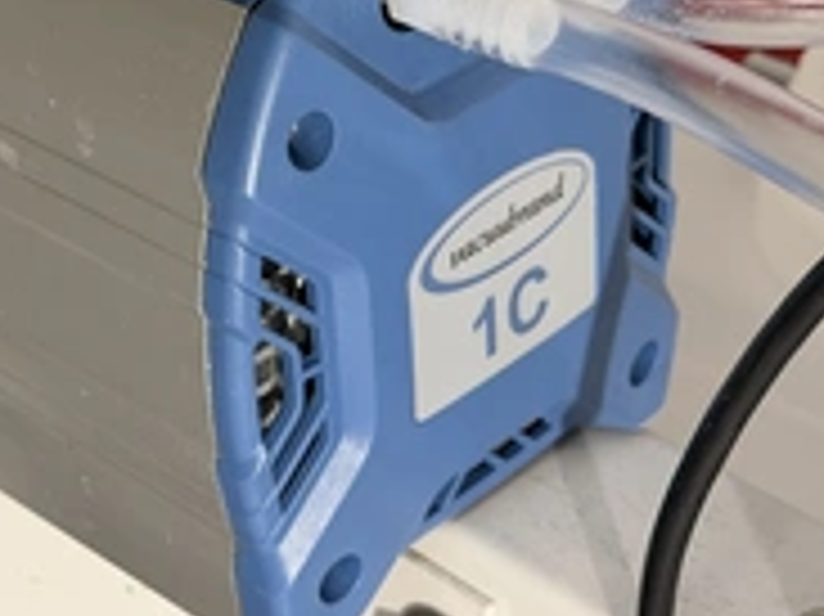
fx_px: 2498
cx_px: 207
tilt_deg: -27.2
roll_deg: +3.8
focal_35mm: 105
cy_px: 157
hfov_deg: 18.6
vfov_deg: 14.0
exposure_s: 1/60
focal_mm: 6.76
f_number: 1.78
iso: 125
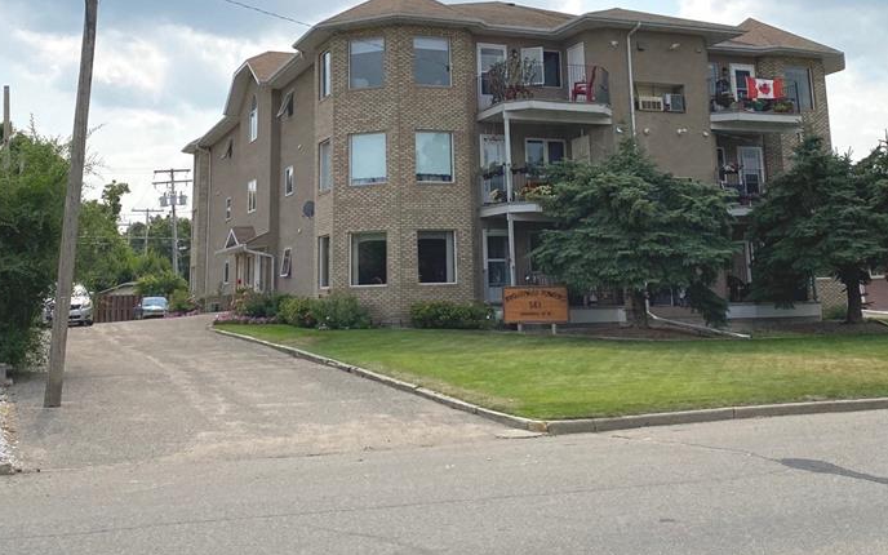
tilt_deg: +11.7
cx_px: 443
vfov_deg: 30.3
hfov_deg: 48.2
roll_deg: +1.1
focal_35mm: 41
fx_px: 992
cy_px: 93
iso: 32
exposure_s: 1/6410
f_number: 1.8
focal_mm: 4.25
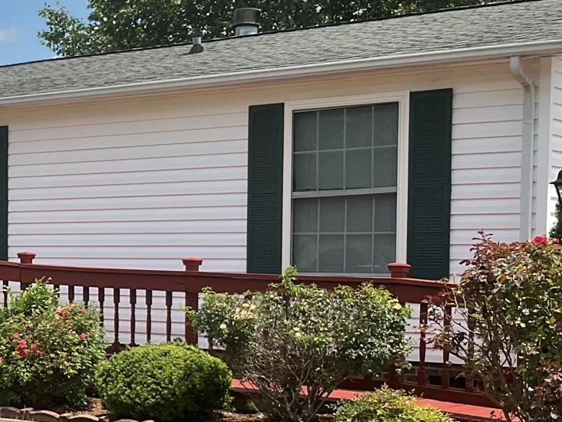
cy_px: 316
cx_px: 16
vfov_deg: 18.1
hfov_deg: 23.2
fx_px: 1315
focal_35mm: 81
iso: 16
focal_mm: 3
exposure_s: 1/2141
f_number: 1.8
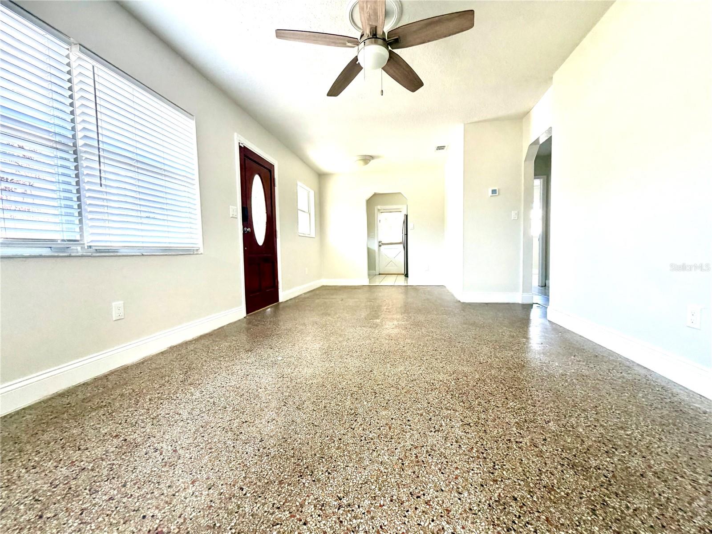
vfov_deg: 85.7
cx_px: 356
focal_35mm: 14
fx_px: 288
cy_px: 267
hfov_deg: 102.1
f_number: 2.2
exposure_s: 1/121
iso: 160
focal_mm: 2.22
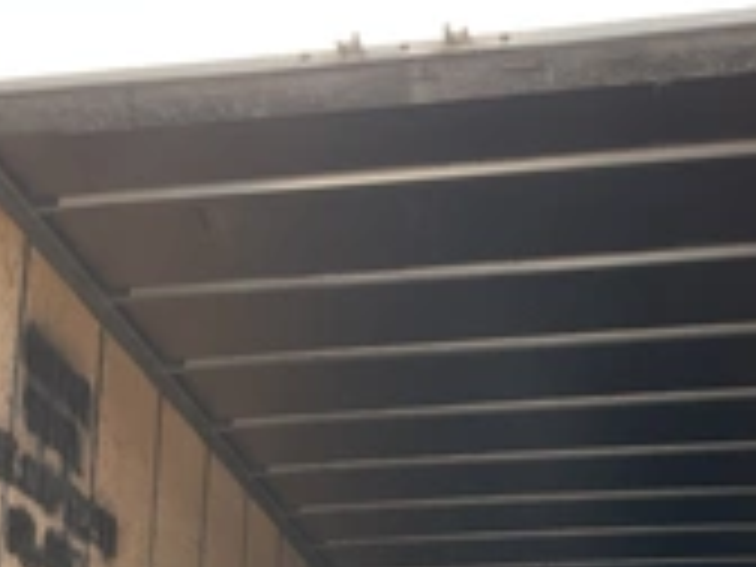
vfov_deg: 20.4
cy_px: 616
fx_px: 1507
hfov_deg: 28.1
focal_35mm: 69
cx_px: 432
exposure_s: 1/122
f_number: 1.8
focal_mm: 3
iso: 25
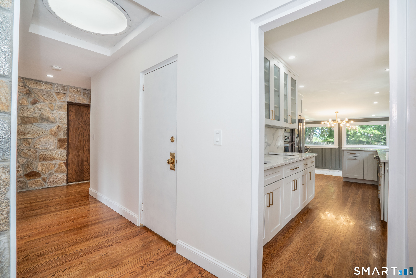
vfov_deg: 73.8
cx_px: 208
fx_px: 185
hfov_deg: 96.7
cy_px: 139
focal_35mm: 16
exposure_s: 1/20
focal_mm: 16
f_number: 11
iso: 400
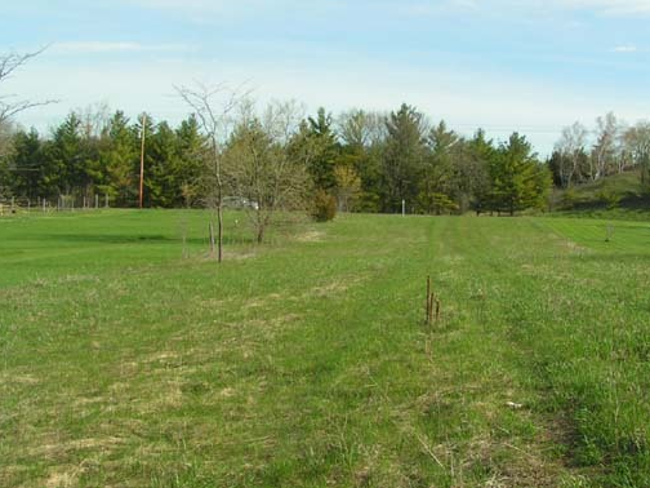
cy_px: 284
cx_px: 395
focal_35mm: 49
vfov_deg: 29.6
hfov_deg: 38.7
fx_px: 920
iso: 50
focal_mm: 5.8
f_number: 5.6
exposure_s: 1/320
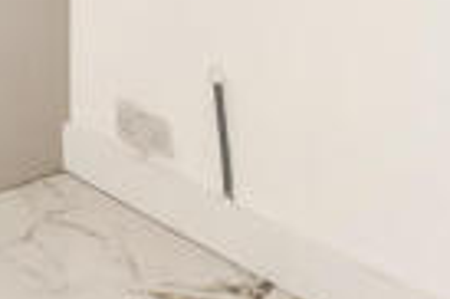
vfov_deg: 16.6
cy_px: -255
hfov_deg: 23.3
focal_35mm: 67
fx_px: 836
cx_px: -250
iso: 400
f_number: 8
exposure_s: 1/6
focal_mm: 14
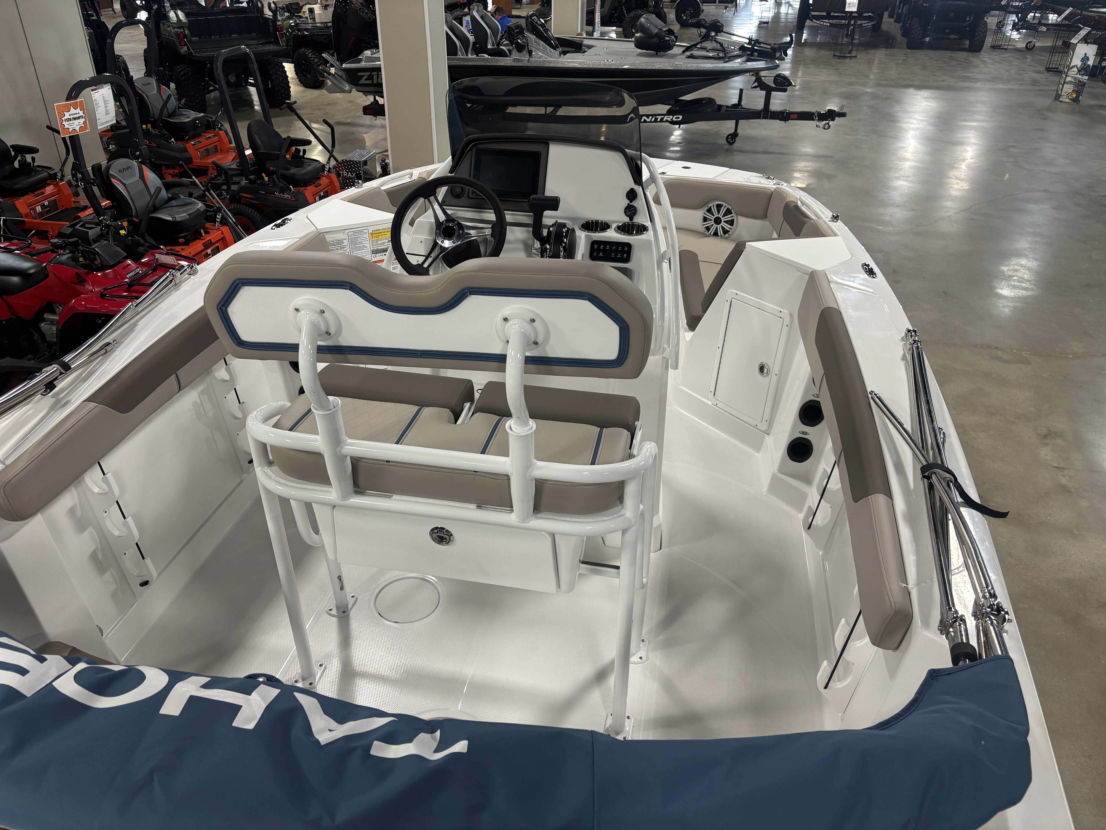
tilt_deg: -31.6
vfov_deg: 53.1
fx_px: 831
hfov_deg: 67.3
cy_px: 415
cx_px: 553
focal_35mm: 26
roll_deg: +0.3
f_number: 1.6
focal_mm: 5.96
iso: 125
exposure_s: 1/60
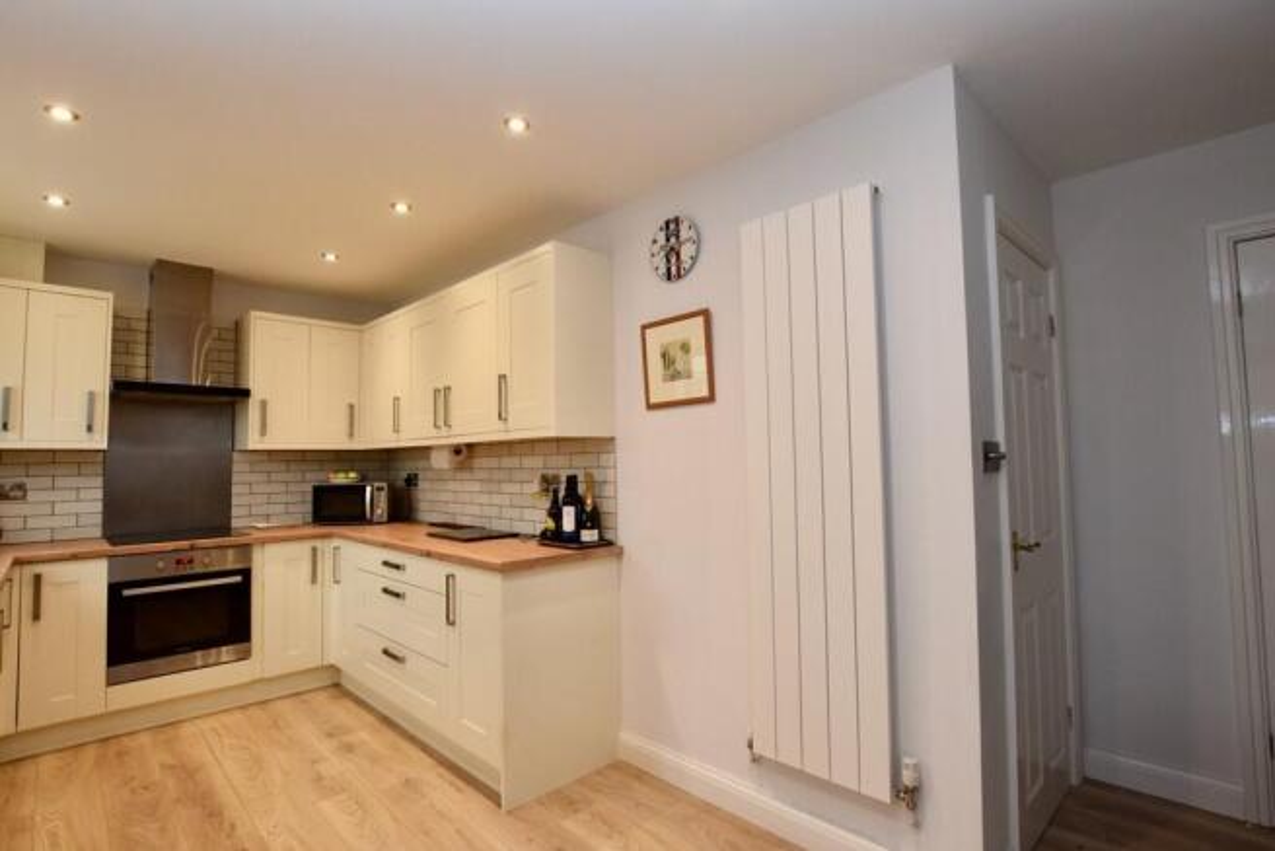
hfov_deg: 95.0
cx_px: 638
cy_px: 426
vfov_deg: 72.1
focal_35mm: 16
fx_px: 584
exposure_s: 1/125
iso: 800
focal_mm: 11
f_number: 5.6
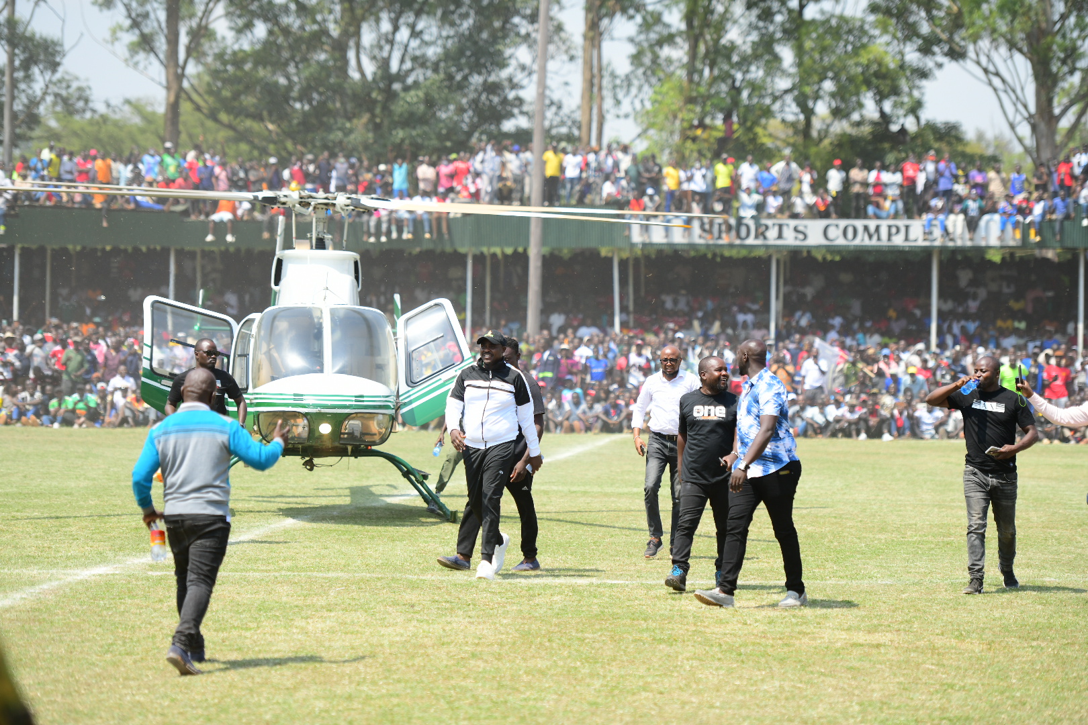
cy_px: 362
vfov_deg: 11.0
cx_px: 544
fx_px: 3777
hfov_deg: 16.4
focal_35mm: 125
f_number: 2.8
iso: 250
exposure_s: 1/2000
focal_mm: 125
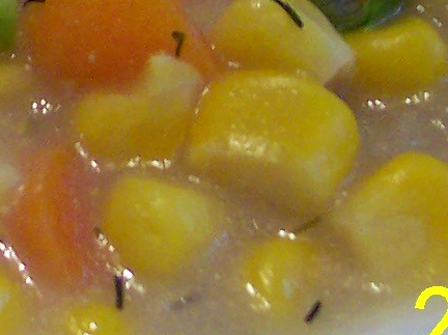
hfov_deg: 8.5
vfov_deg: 6.3
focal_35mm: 227
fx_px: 2935
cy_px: -425
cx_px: -276
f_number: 2.8
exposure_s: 1/30
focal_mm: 8
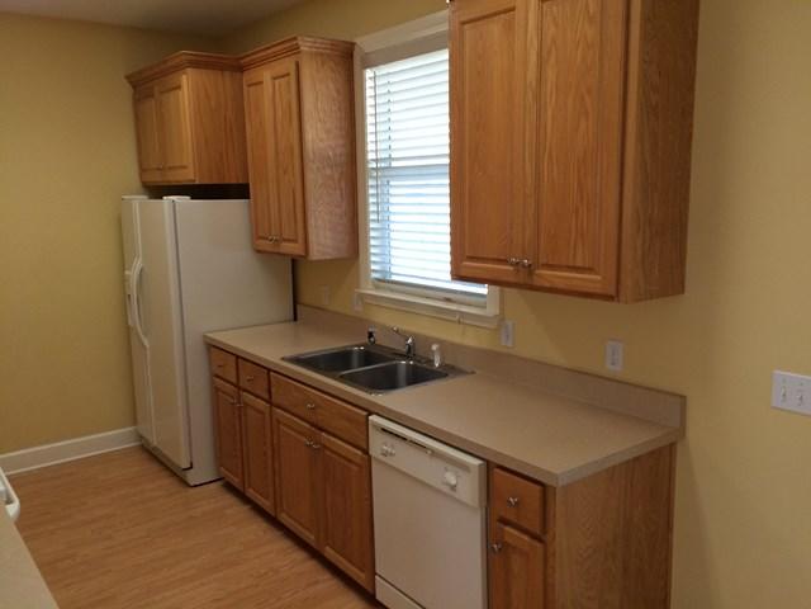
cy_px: 304
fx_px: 679
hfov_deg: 61.7
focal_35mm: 29
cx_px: 406
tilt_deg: -9.5
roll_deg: +1.1
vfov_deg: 48.2
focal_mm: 4.15
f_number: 2.2
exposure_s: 1/30
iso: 125
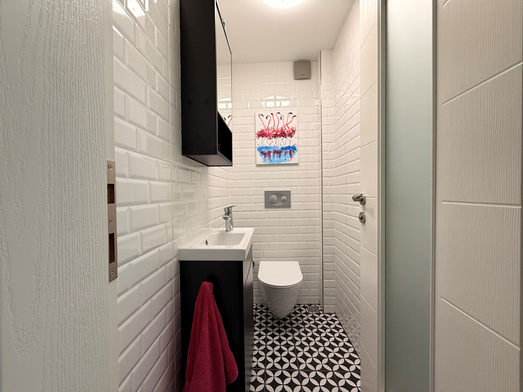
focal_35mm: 14
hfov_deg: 102.1
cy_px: 196
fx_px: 212
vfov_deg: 85.7
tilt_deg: +0.3
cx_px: 262
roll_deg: +0.1
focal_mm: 2.22
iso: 100
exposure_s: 1/100
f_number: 2.2
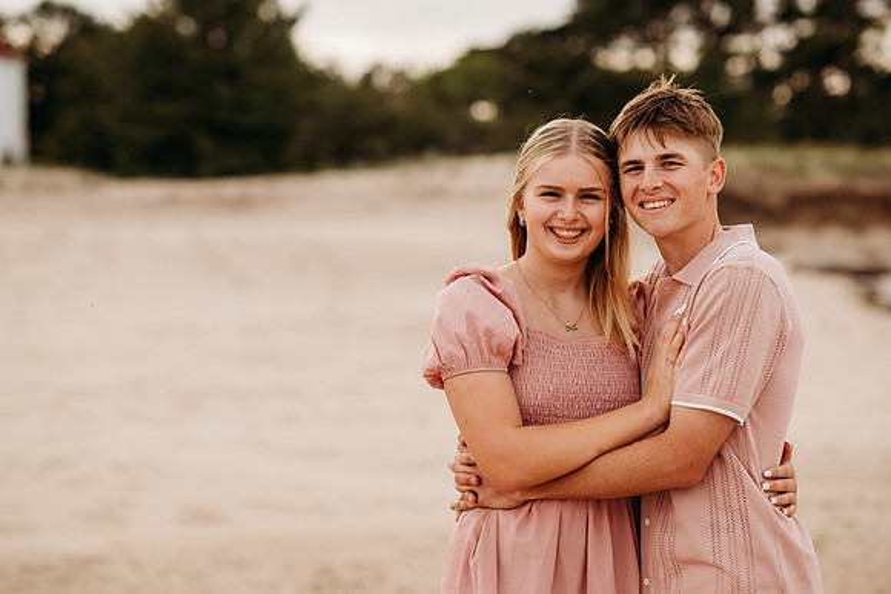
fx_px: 2104
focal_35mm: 85
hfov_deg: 23.9
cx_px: 446
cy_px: 297
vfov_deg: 16.1
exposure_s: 1/1600
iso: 200
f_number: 2.8
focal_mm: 85
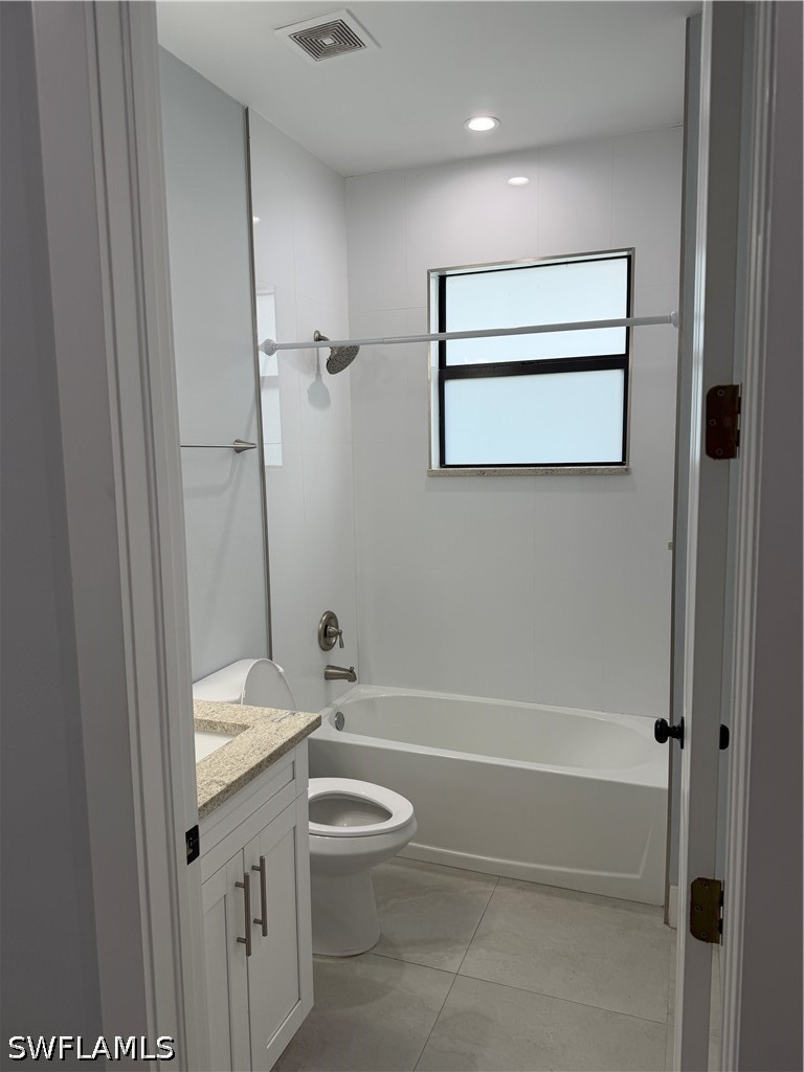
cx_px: 402
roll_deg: +0.1
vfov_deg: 71.6
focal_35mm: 24
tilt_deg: -7.1
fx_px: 743
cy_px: 536
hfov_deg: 56.8
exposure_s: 1/125
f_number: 1.78
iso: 80
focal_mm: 6.76
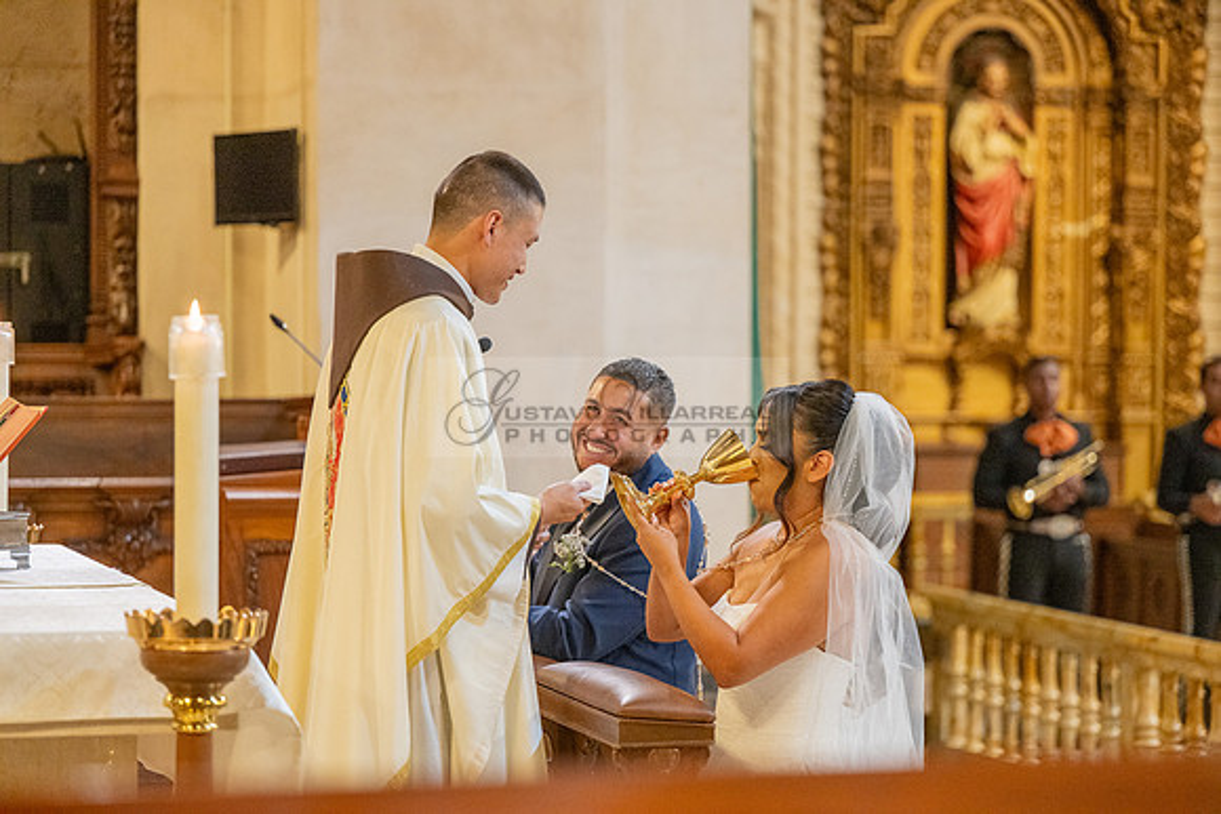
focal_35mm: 102
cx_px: 610
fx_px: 3460
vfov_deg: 13.4
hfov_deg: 20.0
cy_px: 407
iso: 2000
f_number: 2.8
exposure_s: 1/200
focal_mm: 102
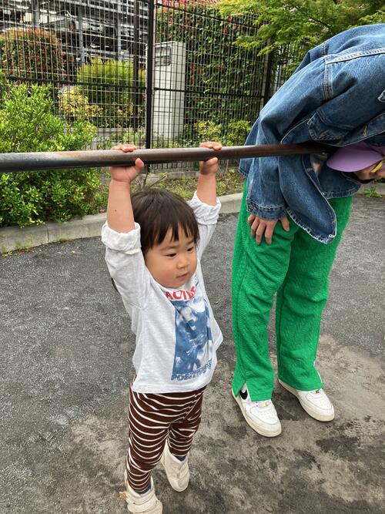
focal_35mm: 28
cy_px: 257
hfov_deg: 49.7
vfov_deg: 63.5
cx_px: 192
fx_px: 415
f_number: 1.8
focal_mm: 3.99
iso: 32
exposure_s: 1/326
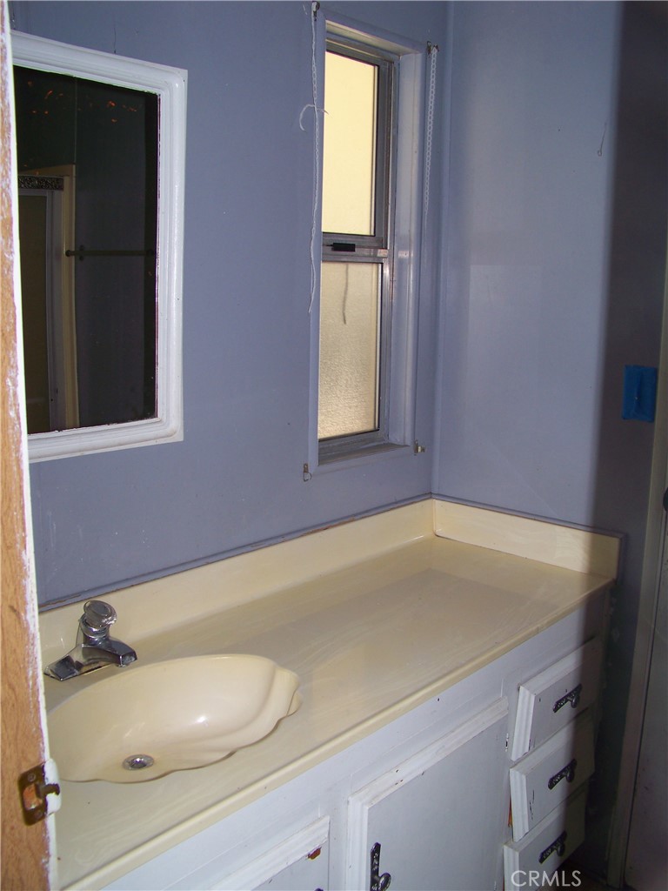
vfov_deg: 55.4
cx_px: 334
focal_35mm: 33
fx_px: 849
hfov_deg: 42.9
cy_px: 446
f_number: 3.6
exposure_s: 1/30
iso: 64
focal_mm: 5.85
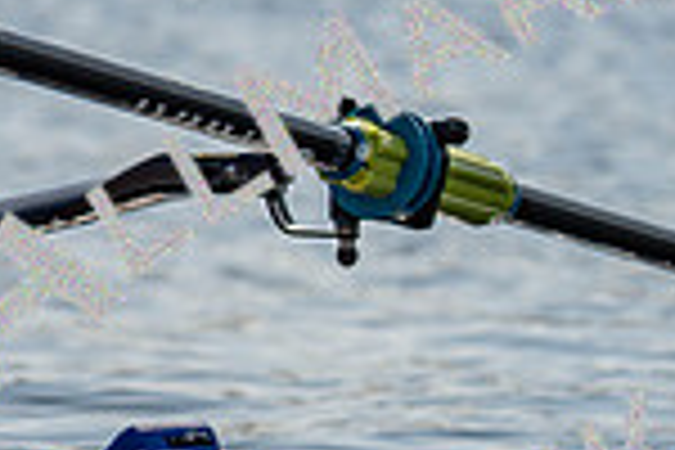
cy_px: -20
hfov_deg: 2.4
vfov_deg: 1.6
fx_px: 16199
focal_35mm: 864
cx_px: -441
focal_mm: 223
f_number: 5.6
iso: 100
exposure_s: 1/1600
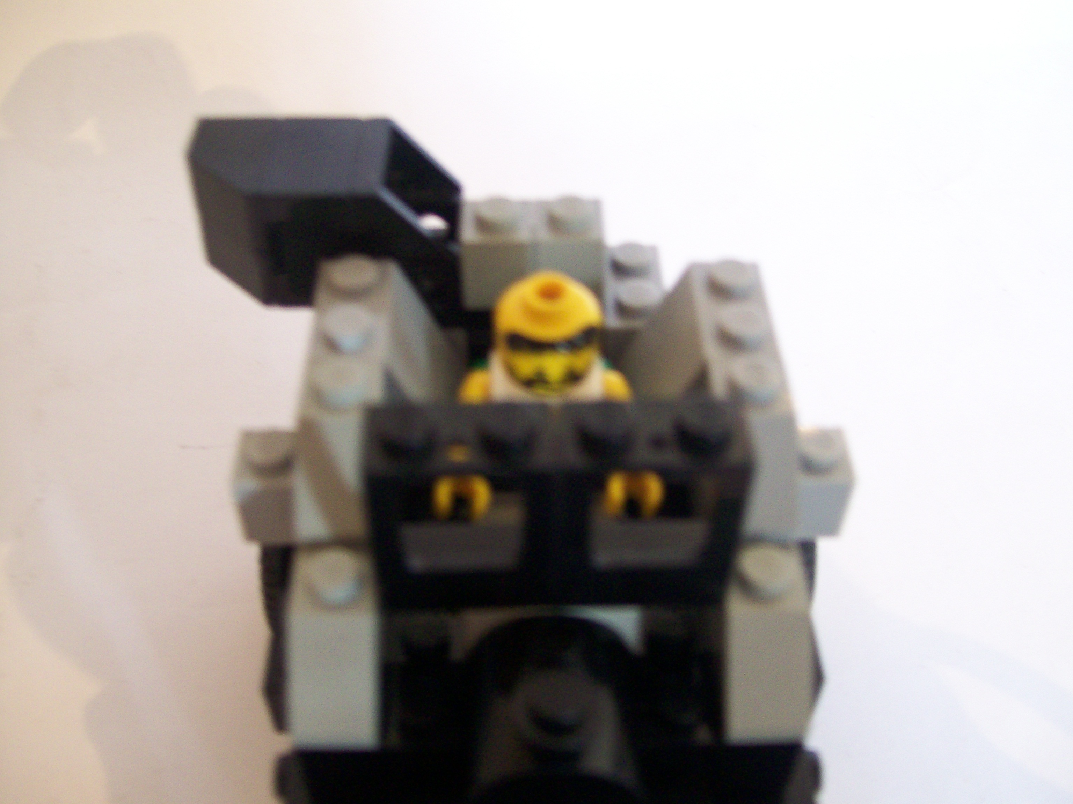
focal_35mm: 36
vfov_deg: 39.7
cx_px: 536
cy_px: 402
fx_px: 1116
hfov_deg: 51.4
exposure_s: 1/10.2
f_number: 2.7
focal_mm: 6
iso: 160
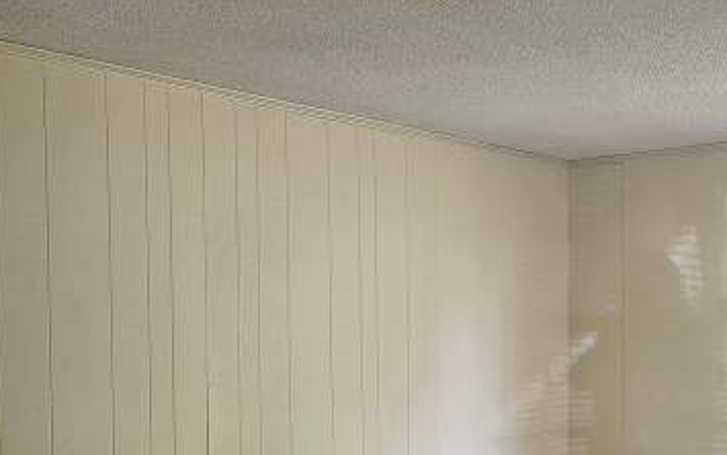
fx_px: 1090
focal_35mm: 55
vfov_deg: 23.2
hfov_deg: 35.7
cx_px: 582
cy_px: 365
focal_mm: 6.3
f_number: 1.7
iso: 80
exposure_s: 1/120
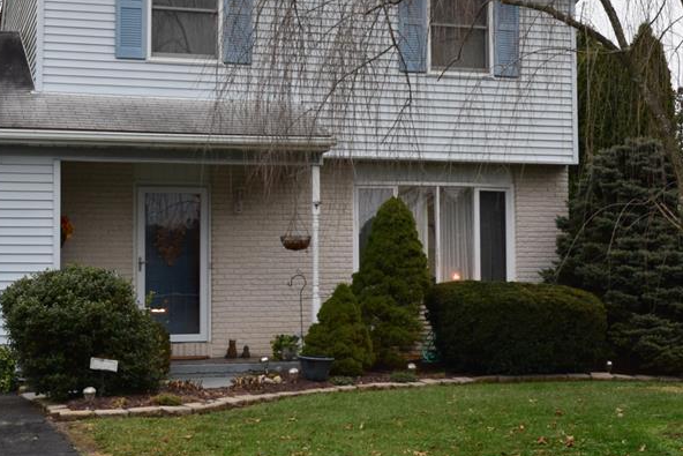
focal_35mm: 77
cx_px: 463
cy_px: 186
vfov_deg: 17.7
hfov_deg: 26.1
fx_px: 1461
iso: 800
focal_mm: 28
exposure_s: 1/60
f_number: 8
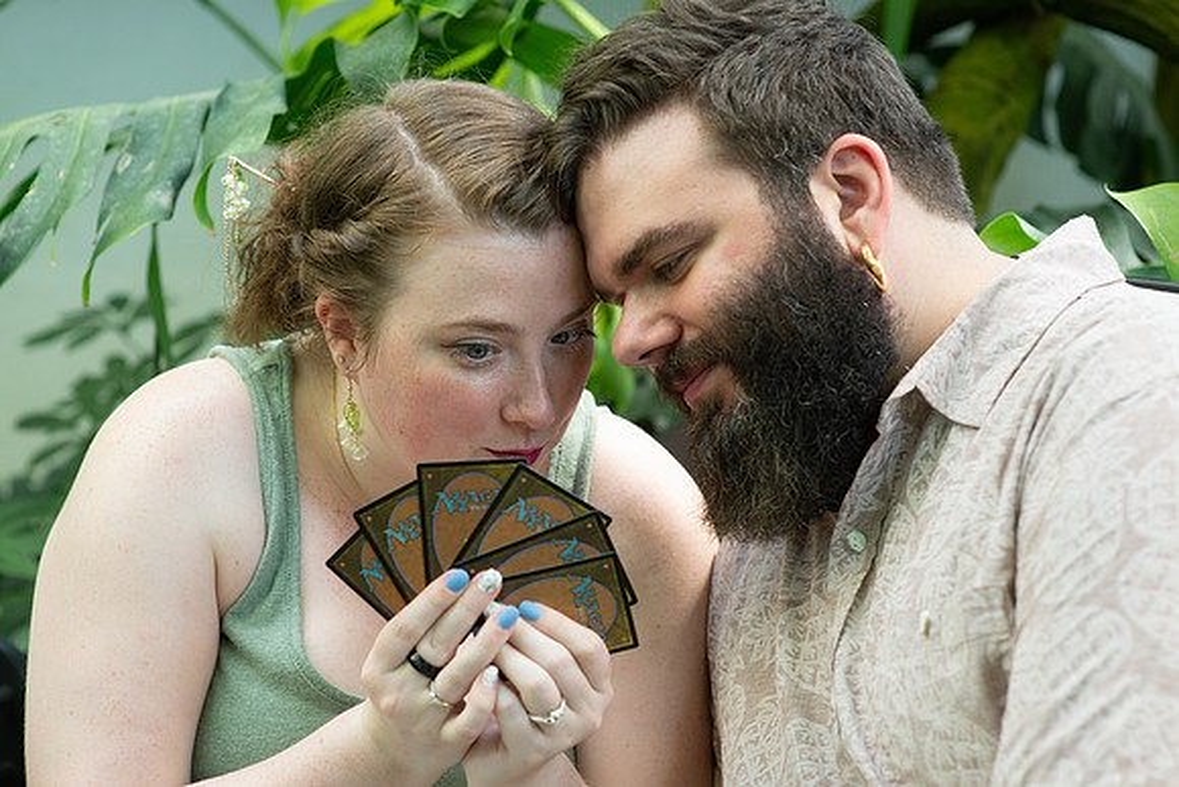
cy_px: 431
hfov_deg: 21.9
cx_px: 534
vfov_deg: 14.7
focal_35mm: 93
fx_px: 3048
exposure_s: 1/160
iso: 1000
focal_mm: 85
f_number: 3.5
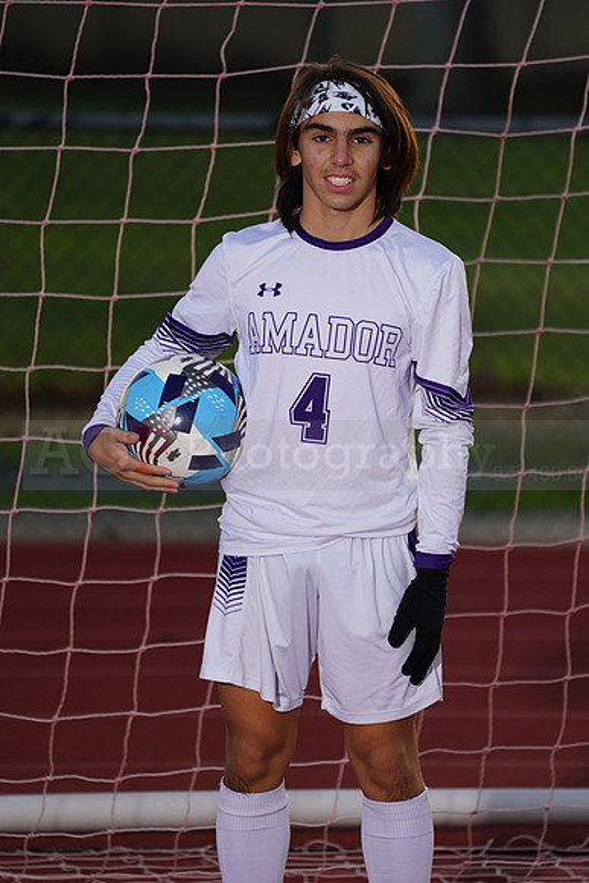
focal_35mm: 400
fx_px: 9810
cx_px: 294
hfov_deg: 3.4
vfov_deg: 5.2
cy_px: 442
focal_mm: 400
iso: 320
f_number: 5.6
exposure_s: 1/250
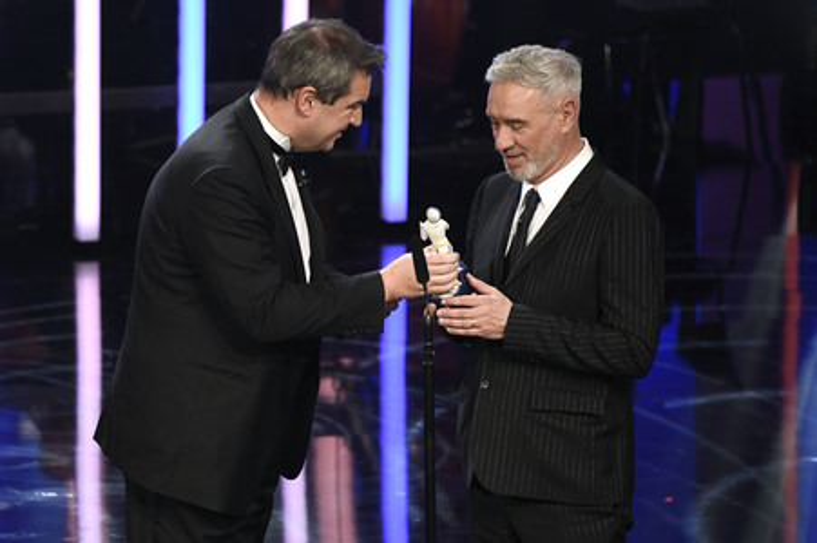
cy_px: 272
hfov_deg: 6.9
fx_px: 6803
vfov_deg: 4.6
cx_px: 408
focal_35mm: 300
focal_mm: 300
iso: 3200
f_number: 6.3
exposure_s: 1/160
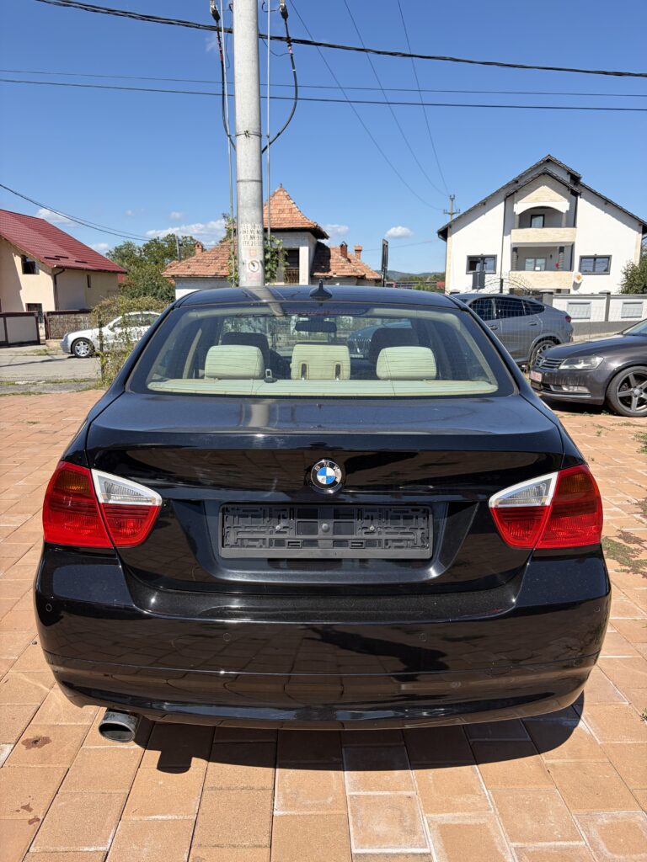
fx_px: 648
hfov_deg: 53.1
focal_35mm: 26
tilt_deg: -10.5
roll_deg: -0.2
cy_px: 431
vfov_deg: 67.3
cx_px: 324
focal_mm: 5.96
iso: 50
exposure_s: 1/2865
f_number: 1.6
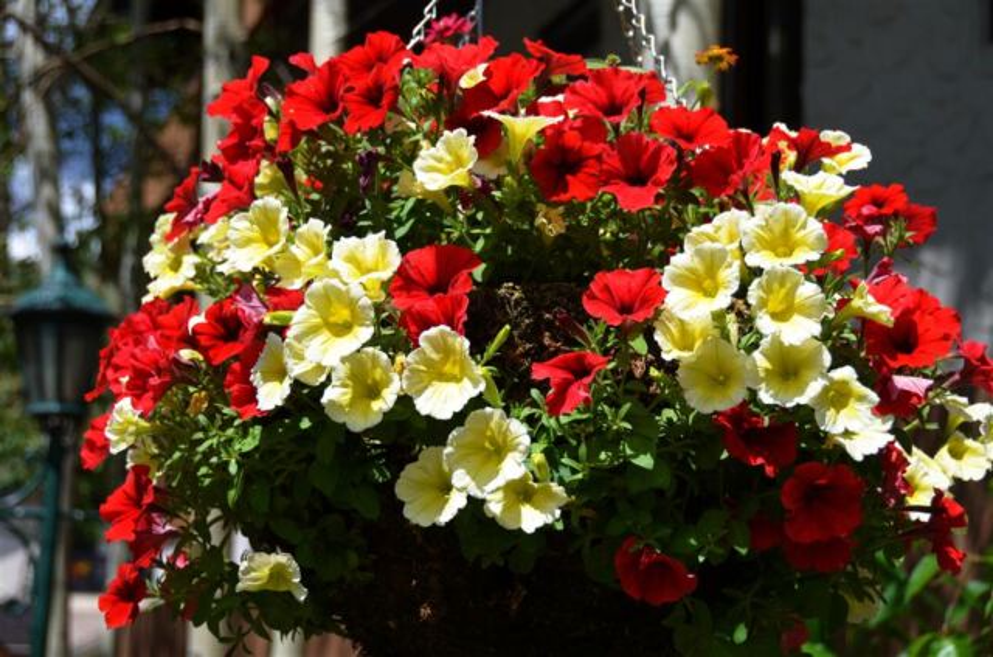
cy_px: 328
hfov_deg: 30.6
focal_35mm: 66
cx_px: 496
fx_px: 1816
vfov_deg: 20.5
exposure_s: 1/800
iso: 100
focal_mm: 44
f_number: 4.5
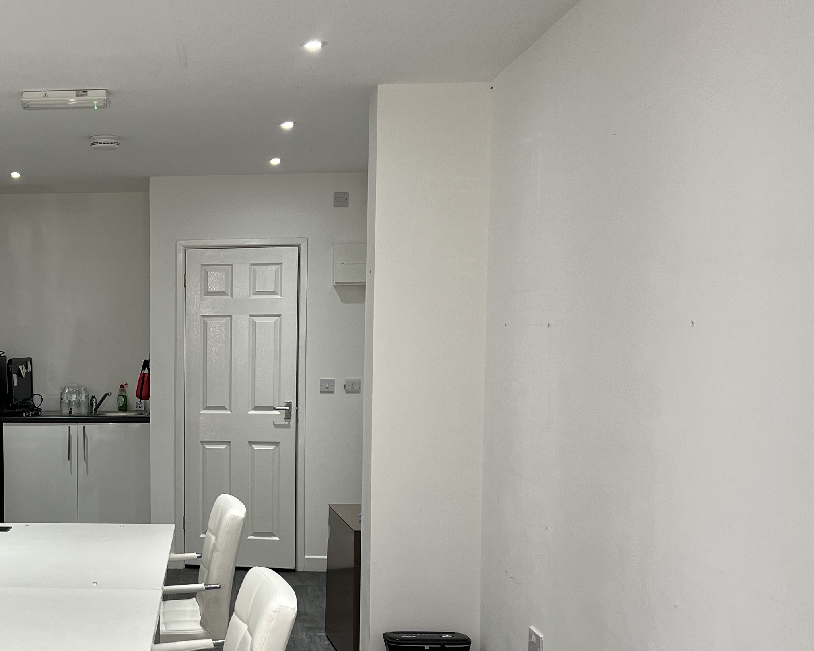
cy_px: 422
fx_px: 1204
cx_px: 79
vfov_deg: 30.1
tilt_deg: -5.5
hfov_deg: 35.1
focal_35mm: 50
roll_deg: +0.0
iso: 80
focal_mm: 5.7
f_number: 1.5
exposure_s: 1/100
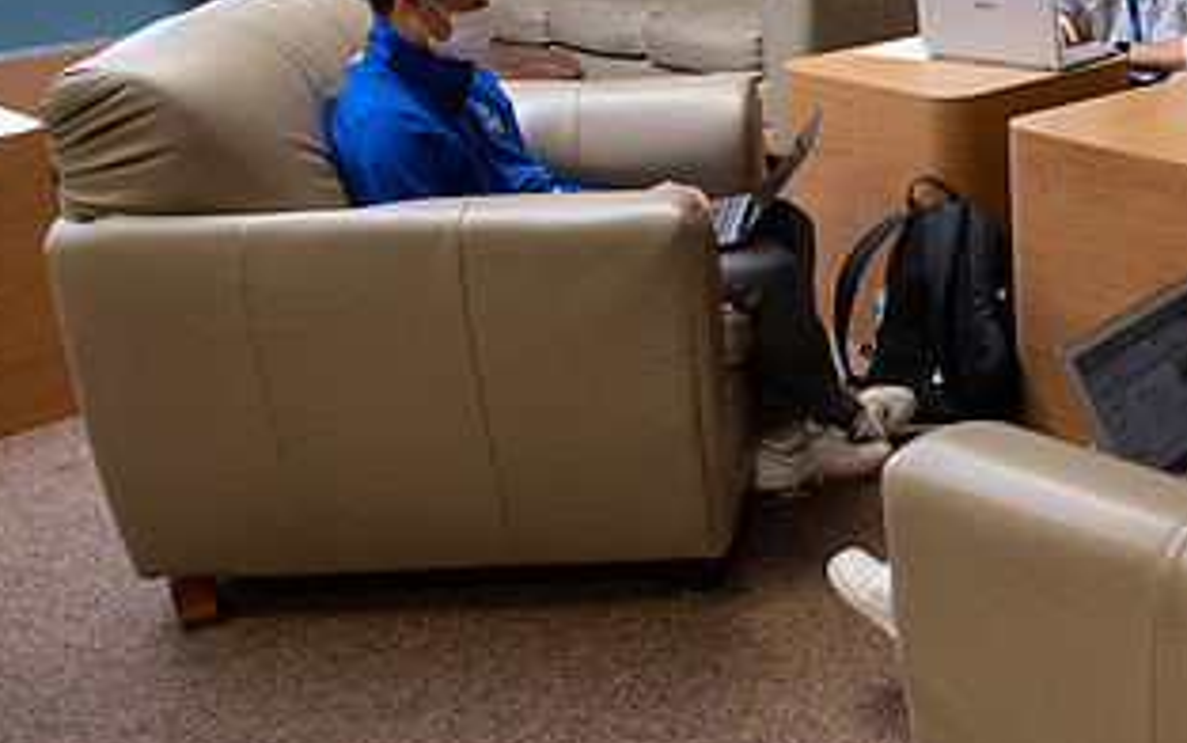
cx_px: 1073
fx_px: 1651
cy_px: 199
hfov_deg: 37.0
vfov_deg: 25.1
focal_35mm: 51
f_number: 3.5
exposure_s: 1/160
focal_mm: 27
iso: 1000
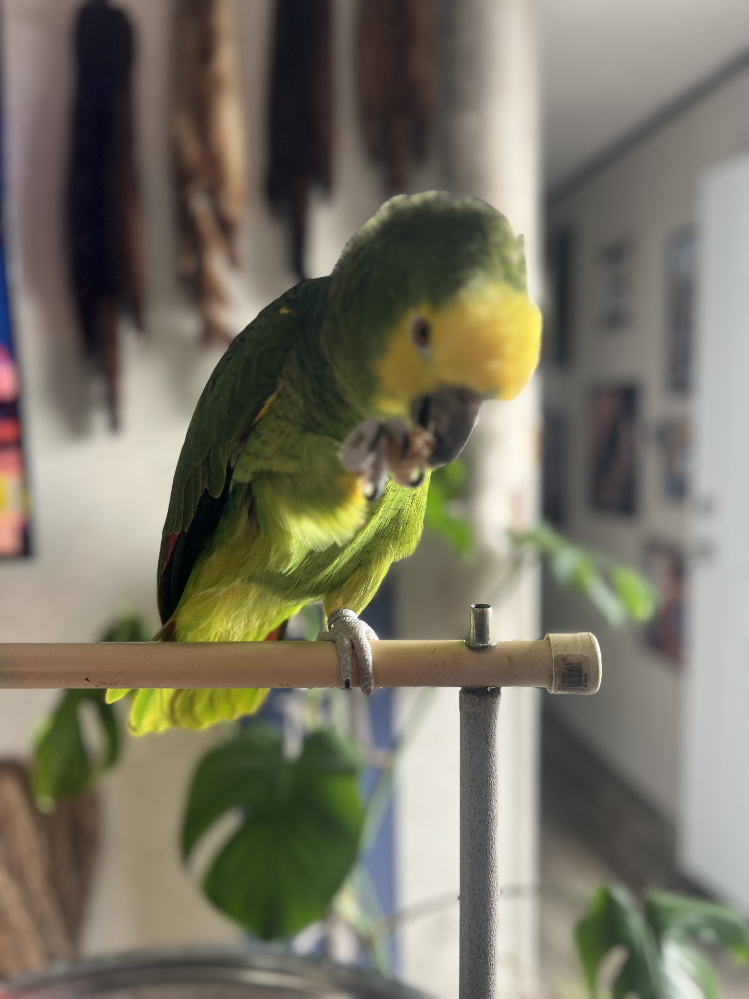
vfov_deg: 67.3
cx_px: 374
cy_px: 500
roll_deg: +1.2
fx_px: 750
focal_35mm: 26
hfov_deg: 53.1
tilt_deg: -6.8
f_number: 1.6
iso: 100
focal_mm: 5.1
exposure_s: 1/60
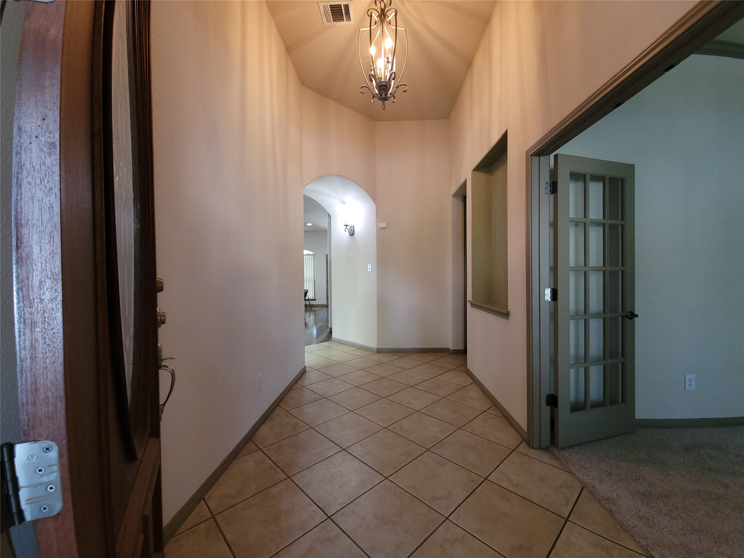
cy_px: 279
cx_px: 372
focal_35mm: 13
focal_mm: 2.2
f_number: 2.2
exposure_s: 1/15
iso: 125
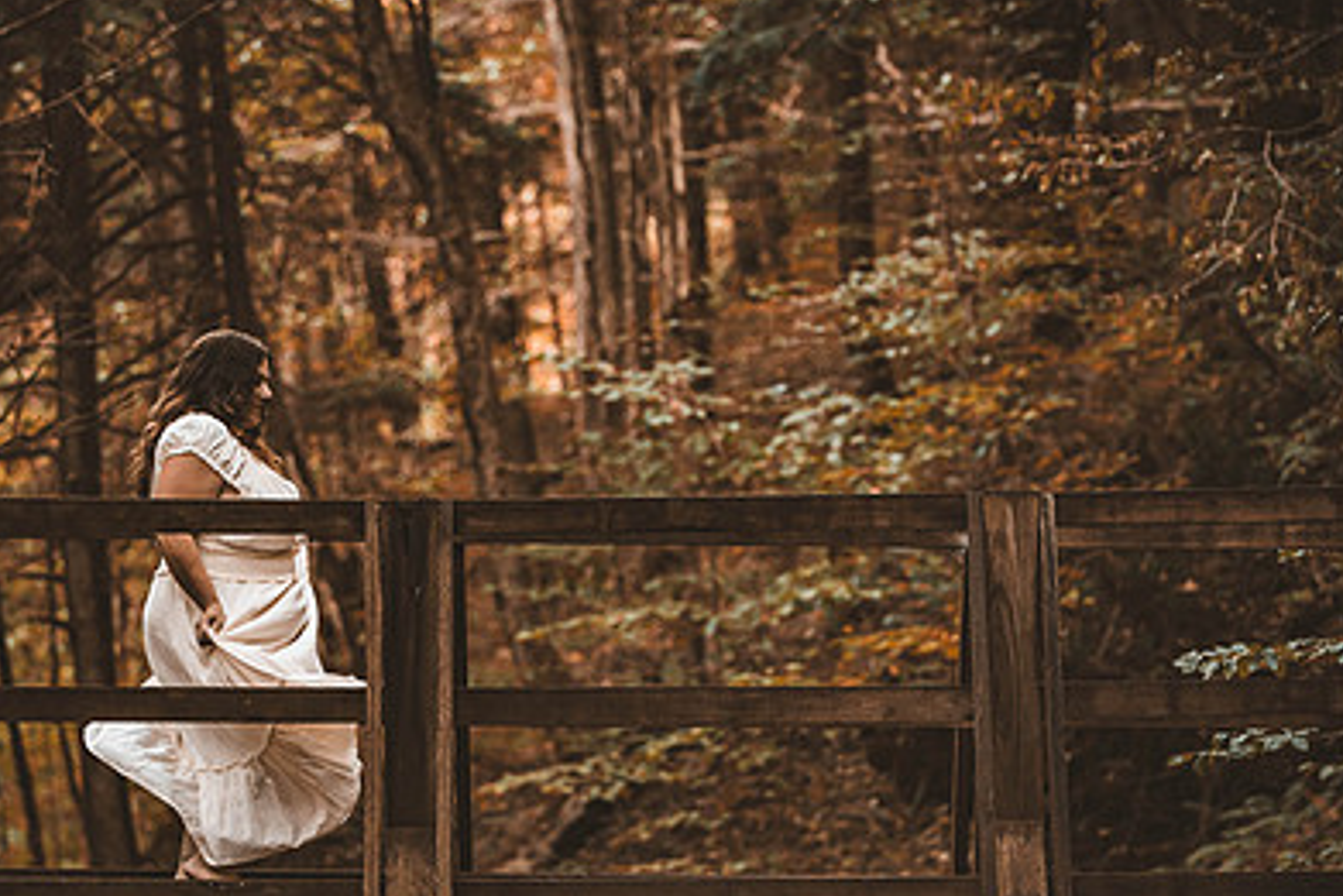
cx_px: 515
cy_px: 534
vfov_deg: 7.6
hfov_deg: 11.3
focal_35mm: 181
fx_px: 6754
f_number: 2.8
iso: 1250
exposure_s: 1/250
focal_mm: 122
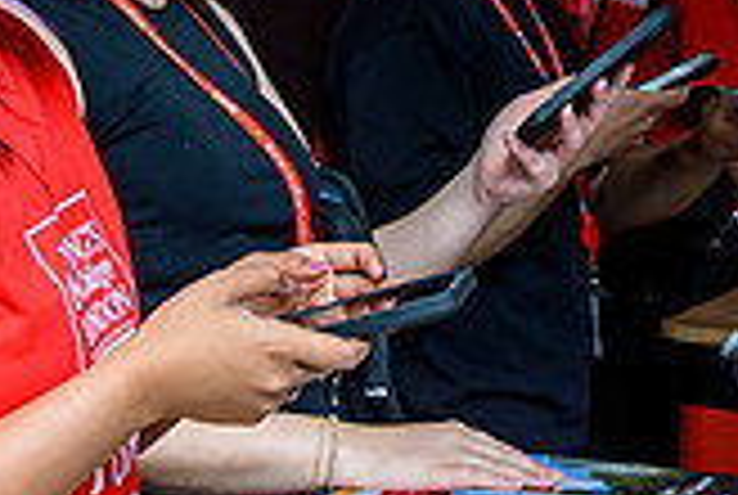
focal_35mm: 129
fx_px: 2649
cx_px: 320
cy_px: -25
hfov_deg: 15.9
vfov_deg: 10.6
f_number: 4
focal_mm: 24
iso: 1100
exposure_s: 1/320
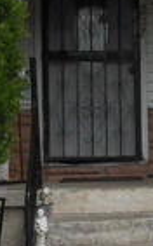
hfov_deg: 9.3
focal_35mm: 135
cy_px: 127
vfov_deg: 15.5
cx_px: 257
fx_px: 902
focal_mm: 5
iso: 80
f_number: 3.7
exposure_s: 1/400
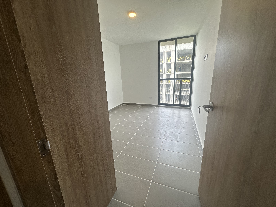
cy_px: 104
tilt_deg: -11.5
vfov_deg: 85.7
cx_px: 138
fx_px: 112
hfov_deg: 102.1
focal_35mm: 14
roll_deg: +3.5
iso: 50
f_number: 2.2
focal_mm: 2.22
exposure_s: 1/99
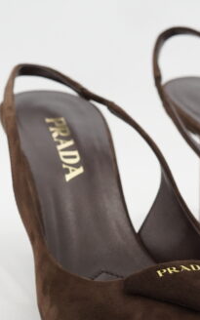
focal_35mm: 159
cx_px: 193
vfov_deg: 13.1
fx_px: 1387
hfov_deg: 8.2
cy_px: 242
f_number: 6.3
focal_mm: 50
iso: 640
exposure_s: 1/15
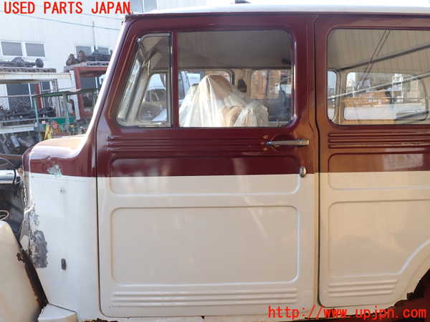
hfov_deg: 60.0
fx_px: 373
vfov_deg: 46.8
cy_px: 161
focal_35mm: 30
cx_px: 215
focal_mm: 5.4
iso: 100
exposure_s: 1/80
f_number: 3.2
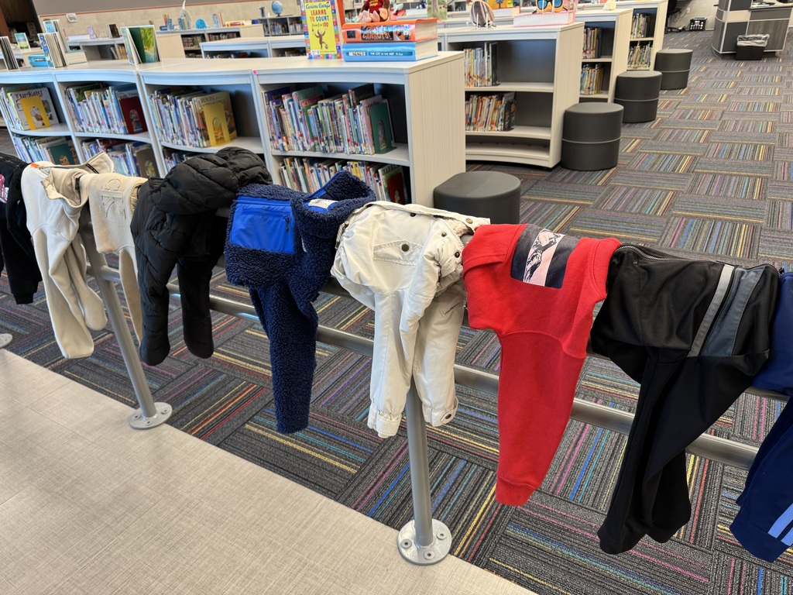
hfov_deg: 71.6
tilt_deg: -28.6
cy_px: 298
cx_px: 396
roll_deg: +5.6
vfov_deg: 56.8
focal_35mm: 24
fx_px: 550
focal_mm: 6.76
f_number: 1.78
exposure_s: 1/60
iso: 160
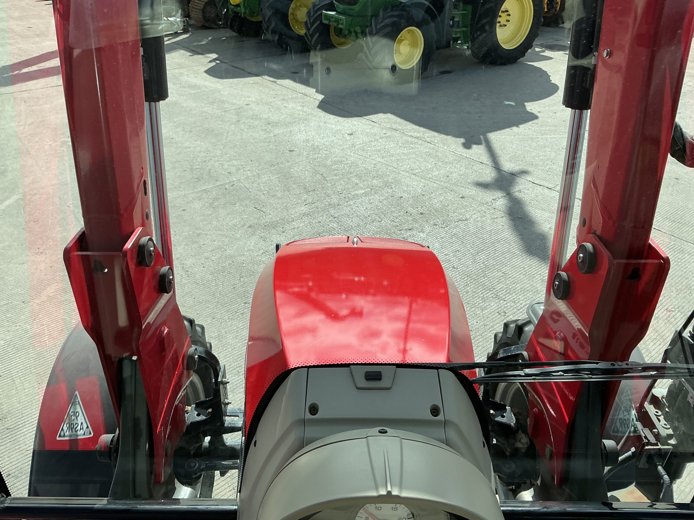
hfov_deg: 63.4
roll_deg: -2.2
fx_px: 561
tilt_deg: -30.9
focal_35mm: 28
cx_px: 347
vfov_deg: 49.7
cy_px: 260
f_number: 1.8
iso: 25
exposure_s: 1/1342
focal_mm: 3
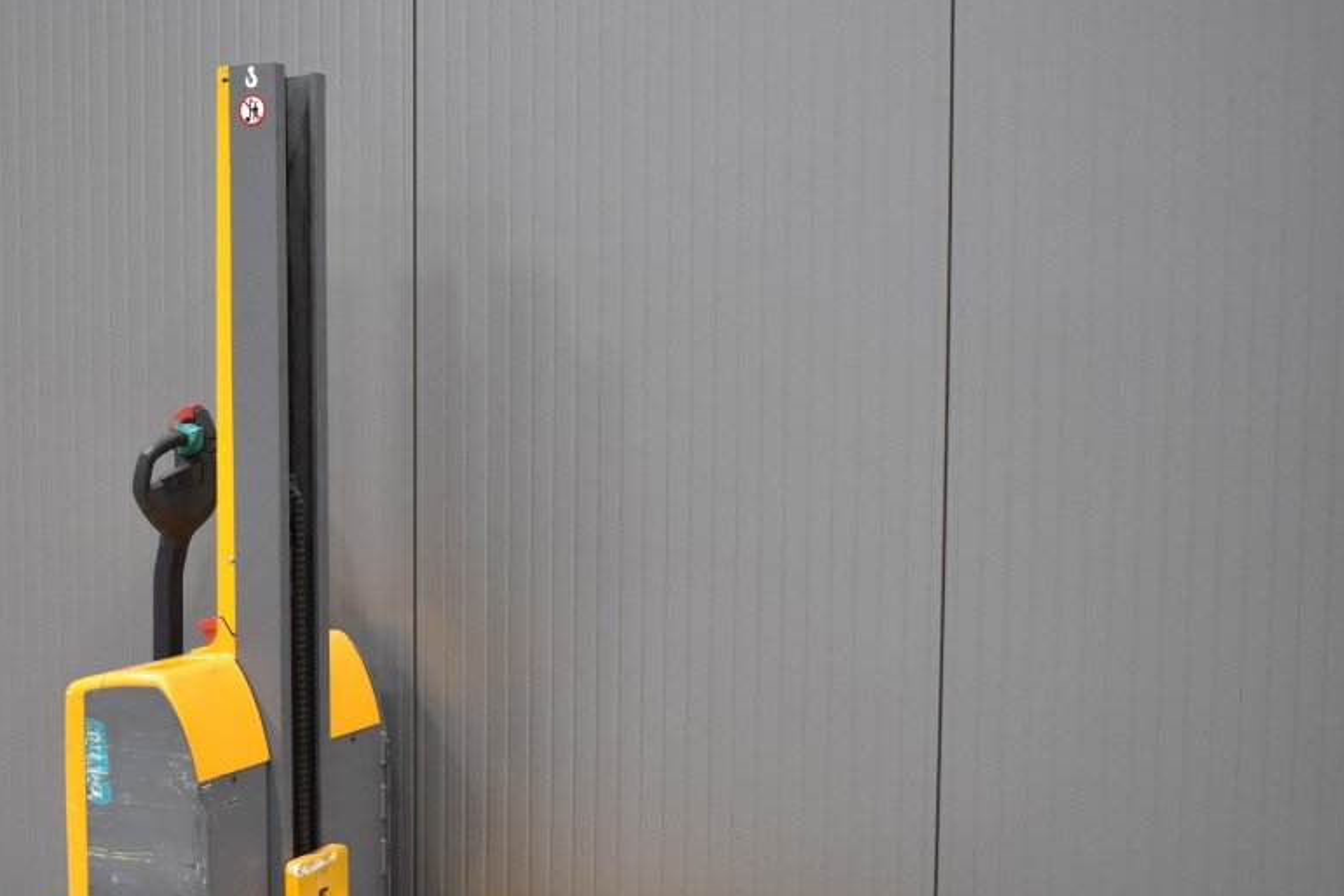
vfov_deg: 24.1
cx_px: 359
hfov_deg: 35.0
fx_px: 2091
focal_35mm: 56
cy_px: 605
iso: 1250
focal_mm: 24
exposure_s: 1/60
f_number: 4.5
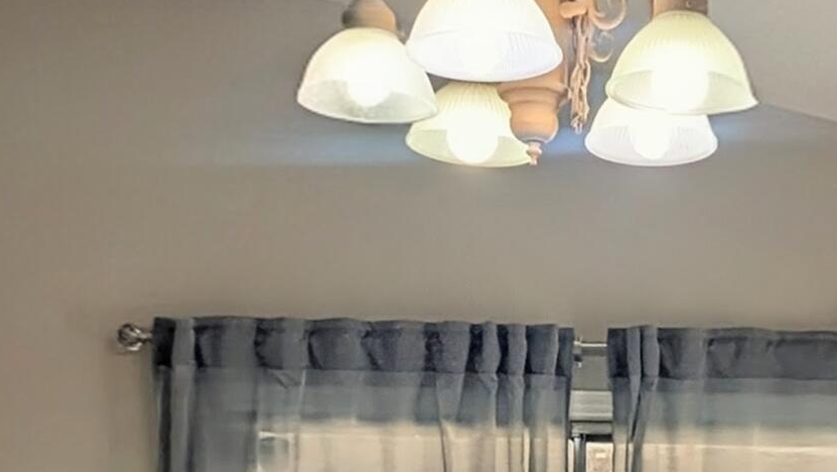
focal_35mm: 63
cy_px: 636
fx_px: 1399
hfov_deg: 31.0
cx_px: 829
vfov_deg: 17.7
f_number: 2.2
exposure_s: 1/120
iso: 44
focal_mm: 2.35
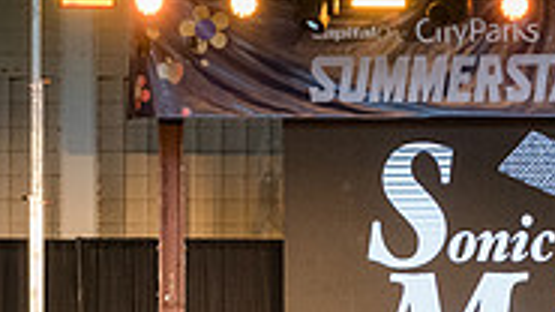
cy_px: 405
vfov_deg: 5.4
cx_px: 182
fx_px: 3281
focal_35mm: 223
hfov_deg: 9.7
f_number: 3.5
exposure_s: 1/1000
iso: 4000
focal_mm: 56
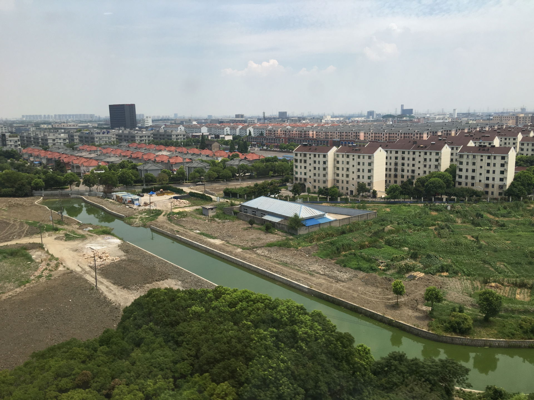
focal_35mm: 29
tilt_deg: -8.8
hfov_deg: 61.7
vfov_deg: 48.2
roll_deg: -1.0
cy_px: 200
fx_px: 447
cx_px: 267
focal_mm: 4.15
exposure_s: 1/390
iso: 25
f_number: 2.2
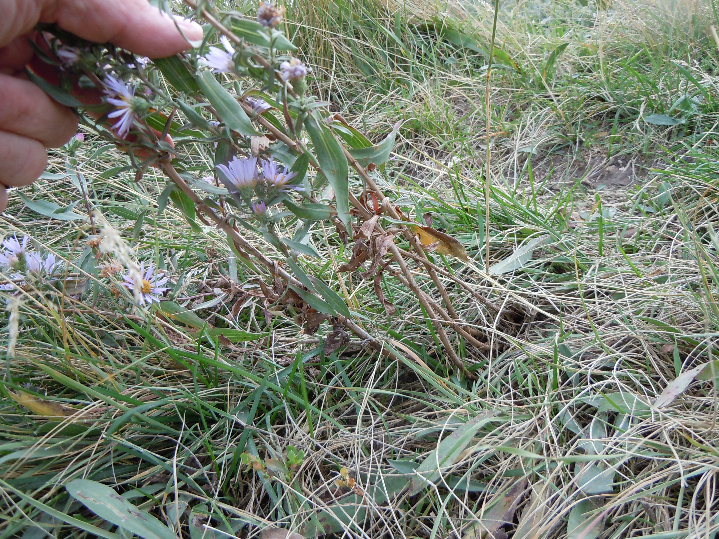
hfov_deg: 60.0
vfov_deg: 46.8
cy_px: 270
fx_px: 623
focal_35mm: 30
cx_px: 360
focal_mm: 5.4
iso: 100
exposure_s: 1/80
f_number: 3.5
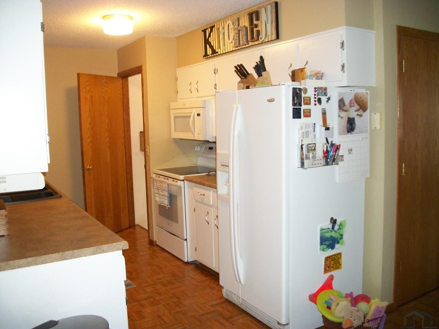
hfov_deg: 56.8
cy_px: 164
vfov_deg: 44.2
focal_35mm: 32
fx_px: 406
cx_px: 220
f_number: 2.9
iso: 250
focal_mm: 5.7
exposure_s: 1/30
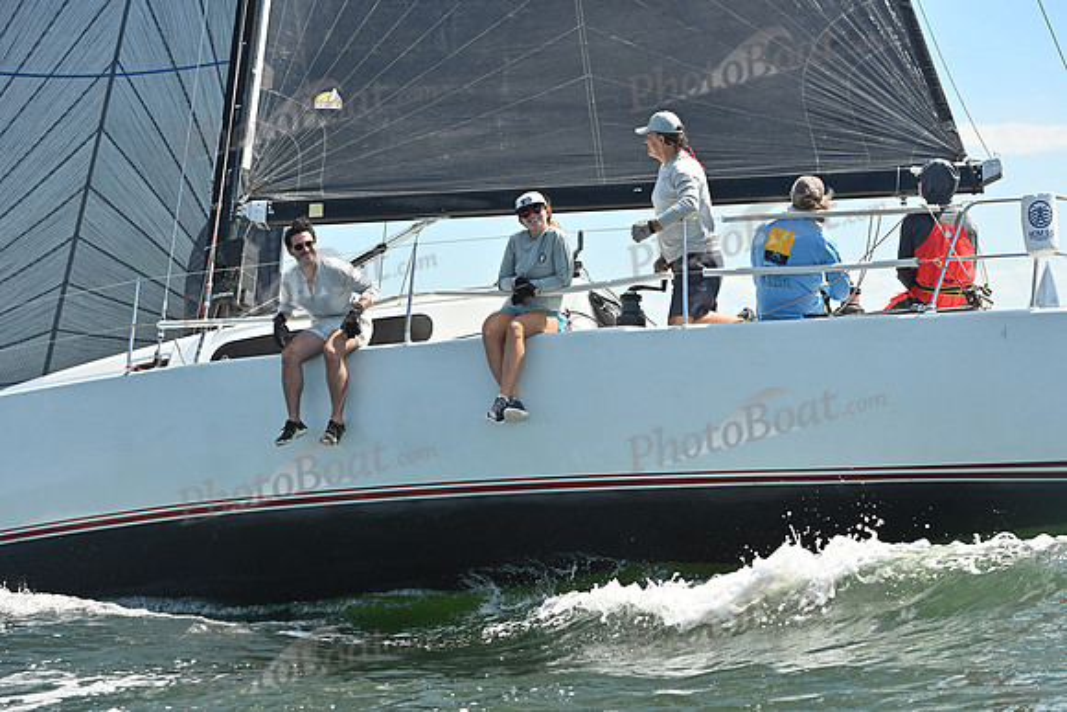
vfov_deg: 17.5
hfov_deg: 26.0
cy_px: 356
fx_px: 2312
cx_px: 534
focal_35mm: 78
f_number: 6.3
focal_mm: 78
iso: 250
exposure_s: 1/1250
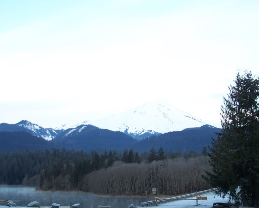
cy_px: 141
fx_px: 414
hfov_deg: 34.6
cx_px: 151
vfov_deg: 27.9
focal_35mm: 54
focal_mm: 6.3
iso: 80
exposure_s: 1/60
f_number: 2.8
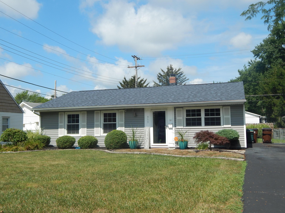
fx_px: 313
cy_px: 106
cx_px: 142
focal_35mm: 38
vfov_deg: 37.7
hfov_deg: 49.0
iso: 125
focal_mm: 6.8
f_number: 6.9
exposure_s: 1/400
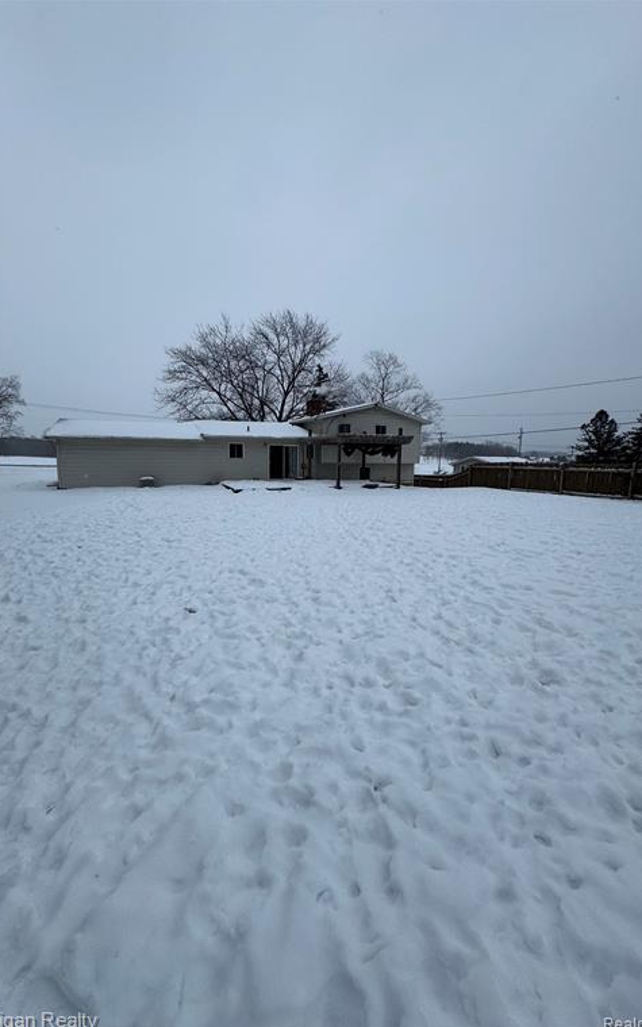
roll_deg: +0.7
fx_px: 420
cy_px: 518
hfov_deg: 74.7
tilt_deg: -6.0
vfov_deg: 101.5
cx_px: 295
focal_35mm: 15
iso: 50
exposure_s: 1/2273
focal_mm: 2.22
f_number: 2.2
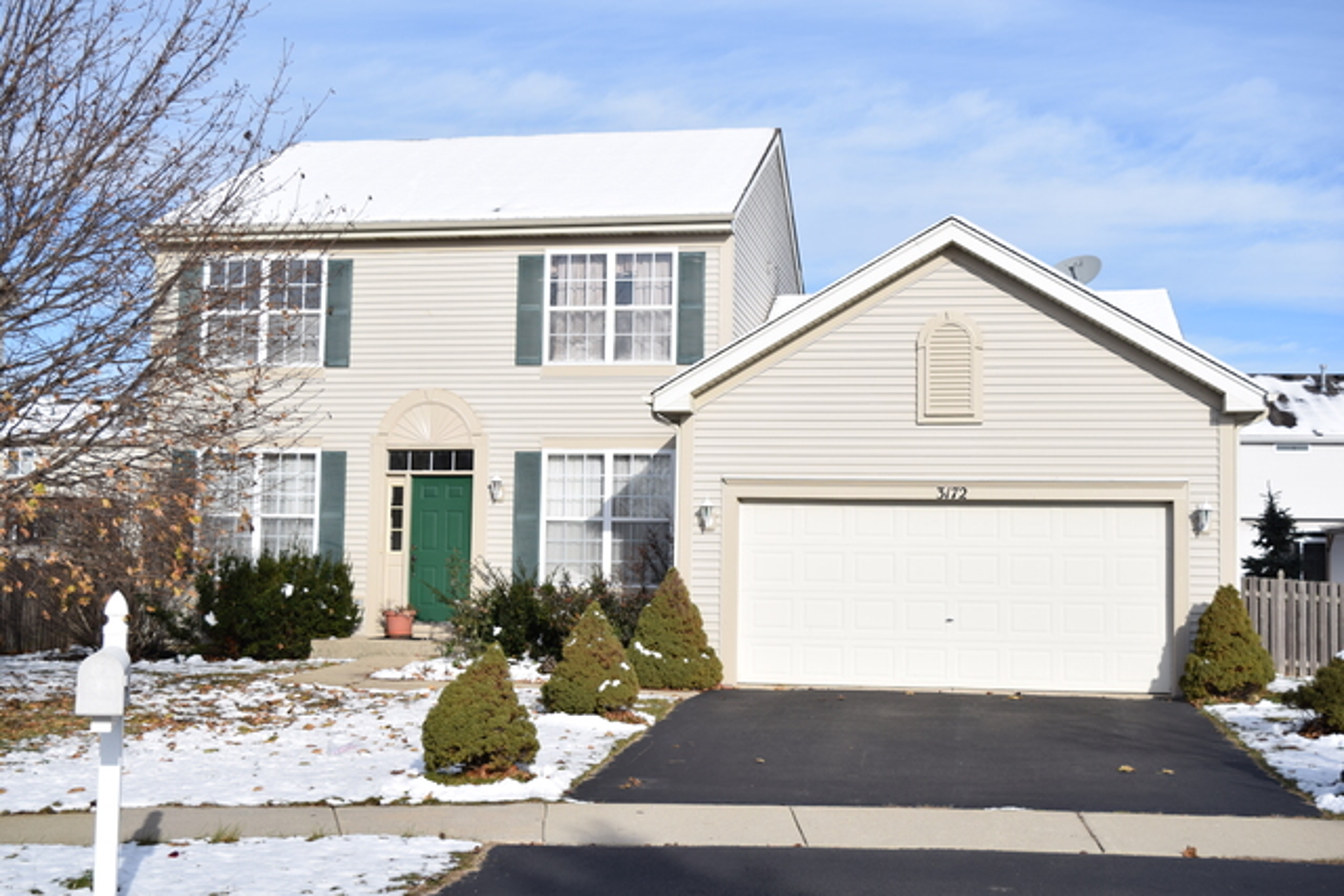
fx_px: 1680
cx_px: 672
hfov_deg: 43.6
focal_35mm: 45
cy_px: 448
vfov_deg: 29.9
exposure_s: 1/640
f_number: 5.6
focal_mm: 30
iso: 100
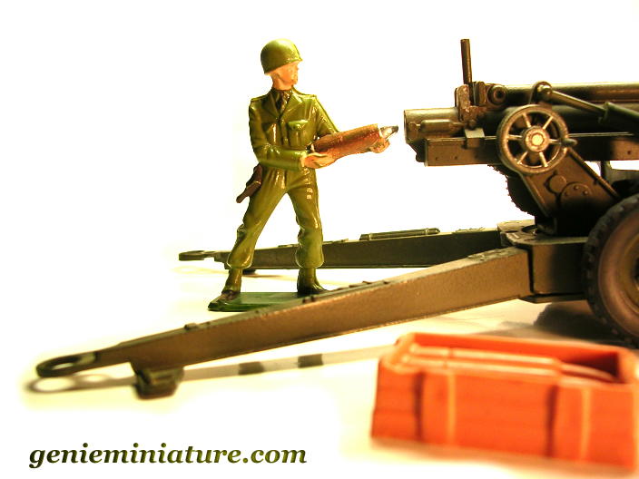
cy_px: 240
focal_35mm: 38
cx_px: 320
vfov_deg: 37.7
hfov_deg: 49.0
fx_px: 701
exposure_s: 1/160
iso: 100
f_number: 2.8
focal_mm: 5.8
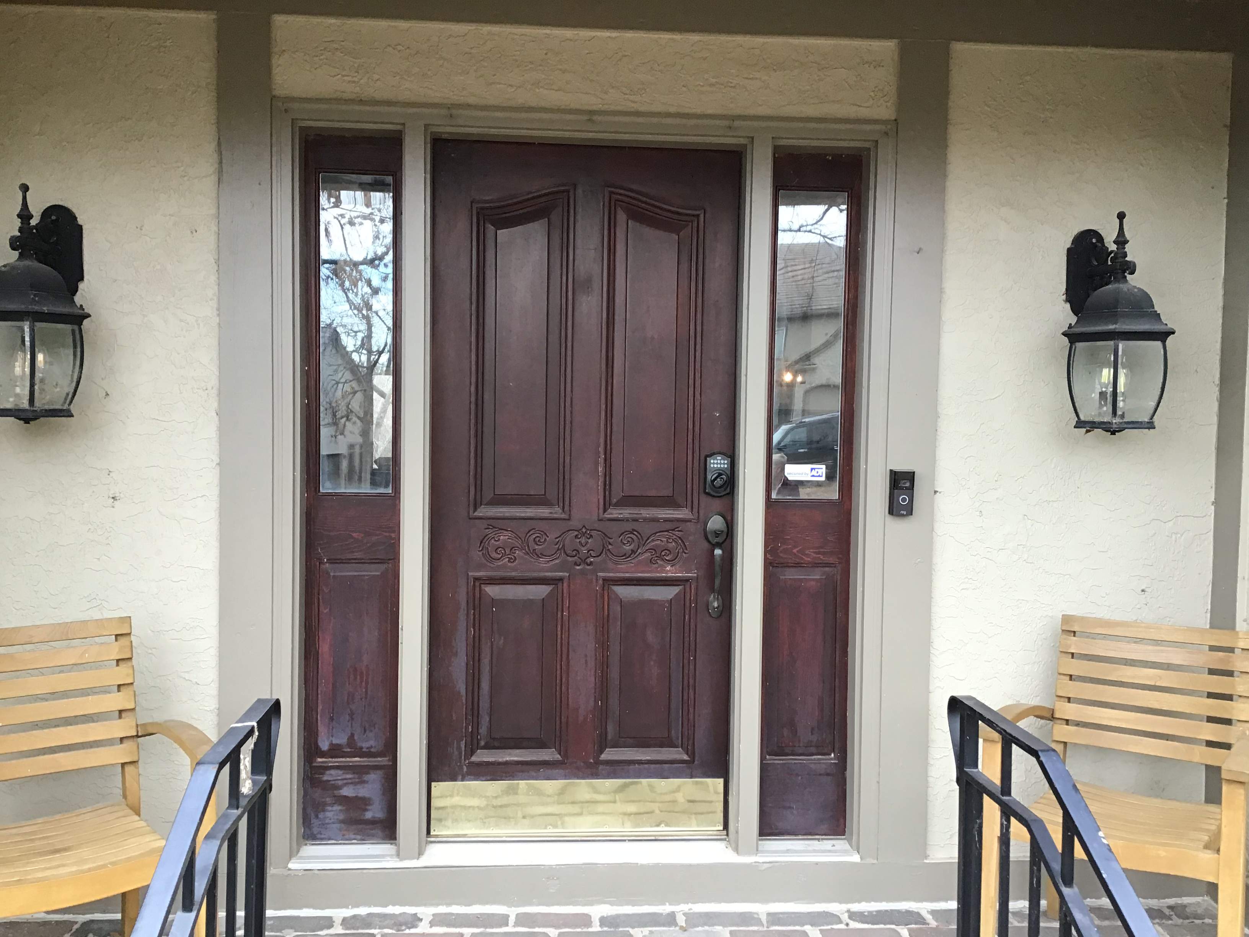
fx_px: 1119
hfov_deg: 58.4
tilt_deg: -2.2
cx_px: 624
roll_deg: -1.6
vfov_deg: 45.4
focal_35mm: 31
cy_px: 468
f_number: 2.4
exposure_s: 1/30
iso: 25
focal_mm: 3.3
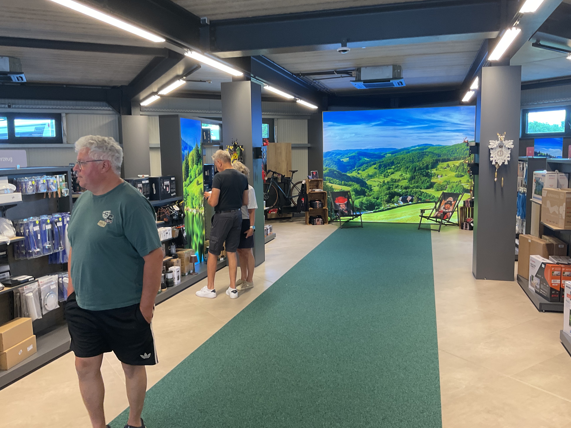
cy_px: 208
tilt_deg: -7.1
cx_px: 291
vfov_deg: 46.8
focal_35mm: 30
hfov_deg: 60.0
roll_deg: +0.3
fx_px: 495
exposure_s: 1/60
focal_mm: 3
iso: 64
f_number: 1.8
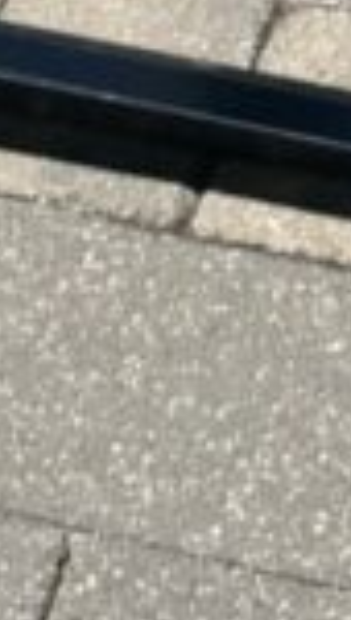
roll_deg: -0.1
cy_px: -930
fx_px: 2929
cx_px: 372
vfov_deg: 10.3
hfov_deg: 6.8
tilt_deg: -24.4
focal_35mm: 178
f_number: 1.78
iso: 80
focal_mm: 6.76
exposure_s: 1/5348
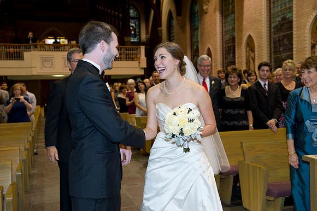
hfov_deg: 48.5
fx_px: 352
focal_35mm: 40
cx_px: 158
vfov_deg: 33.4
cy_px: 106
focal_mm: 40
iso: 1250
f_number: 4
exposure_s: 1/60
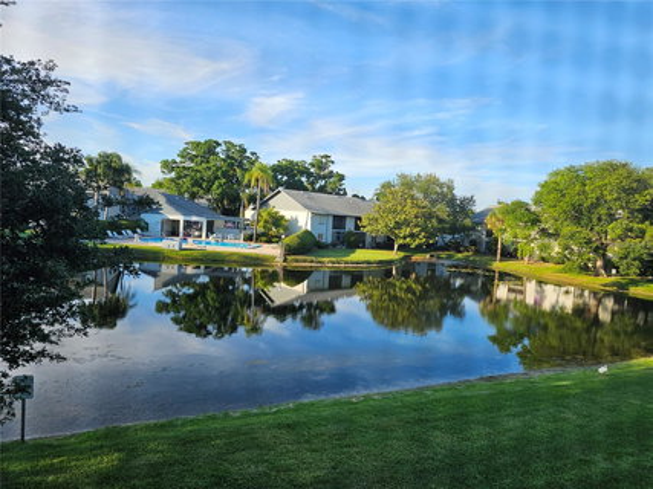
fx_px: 434
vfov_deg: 58.9
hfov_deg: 73.9
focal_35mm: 23
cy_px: 244
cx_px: 326
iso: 50
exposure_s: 1/719
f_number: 1.7
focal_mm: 6.3
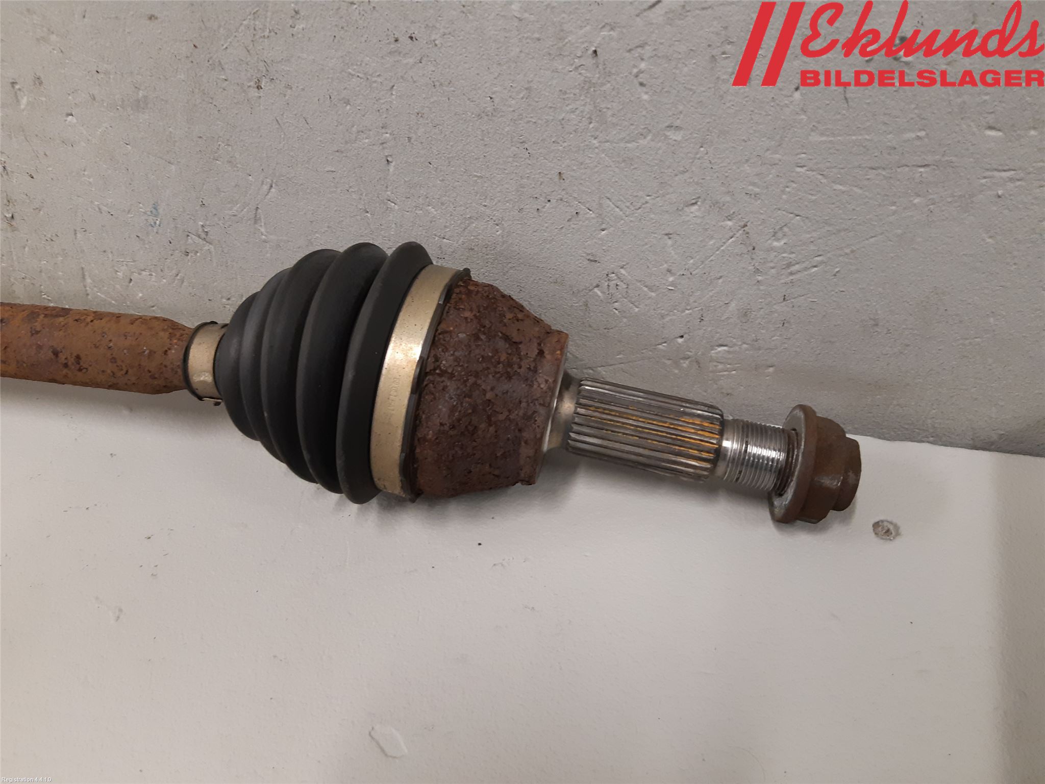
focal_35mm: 26
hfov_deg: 67.3
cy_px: 392
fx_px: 785
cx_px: 522
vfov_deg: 53.1
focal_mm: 3.93
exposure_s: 1/50
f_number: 1.7
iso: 200
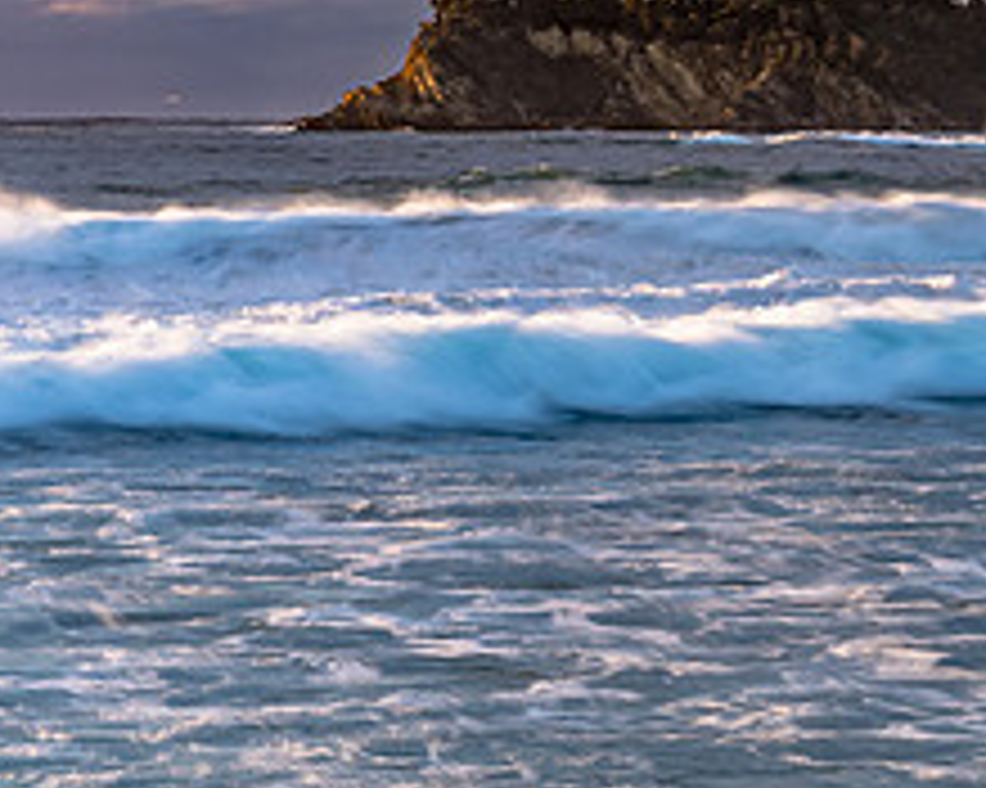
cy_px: 79
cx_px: 959
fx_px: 5105
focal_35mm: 175
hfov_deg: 10.9
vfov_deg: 8.8
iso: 50
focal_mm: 46
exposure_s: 1/2.5
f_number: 10
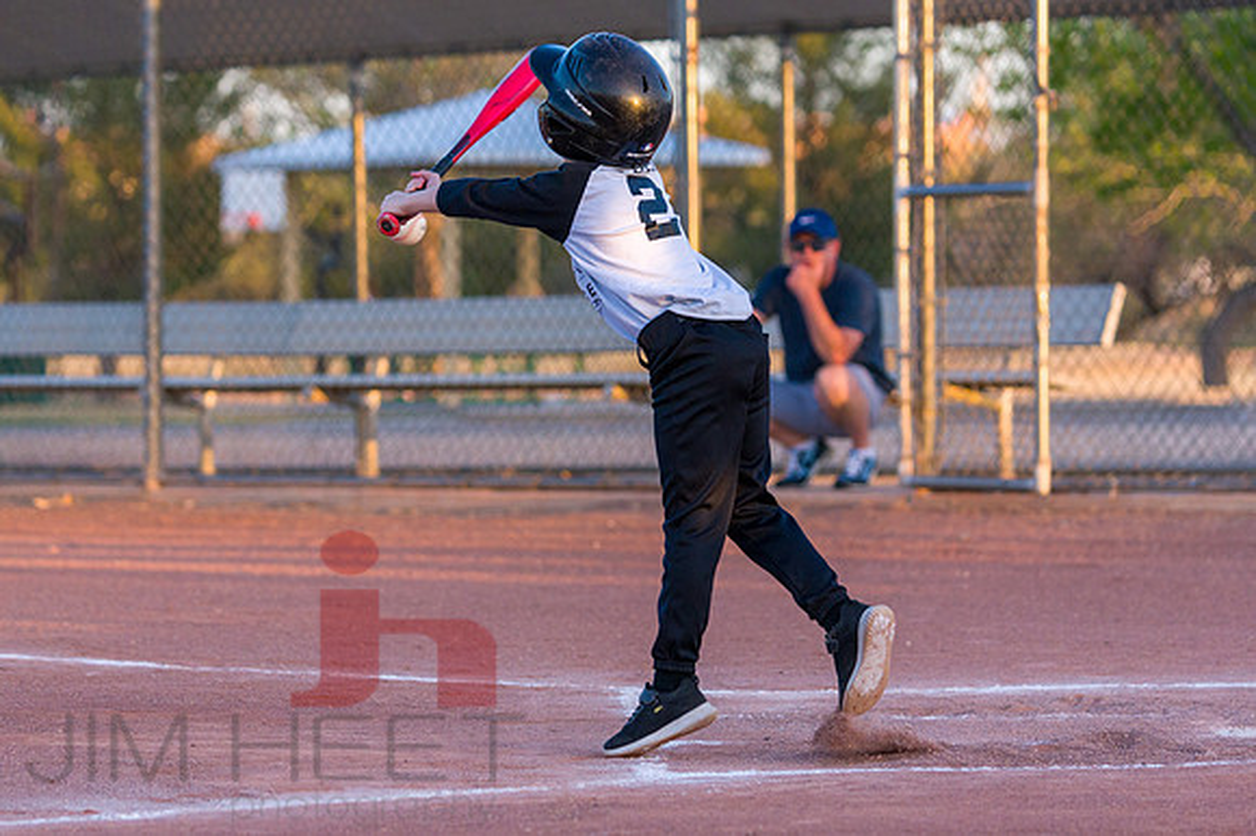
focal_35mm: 196
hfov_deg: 10.5
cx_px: 592
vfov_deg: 7.0
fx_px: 6840
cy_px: 442
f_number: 5
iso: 800
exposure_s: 1/800
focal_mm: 175
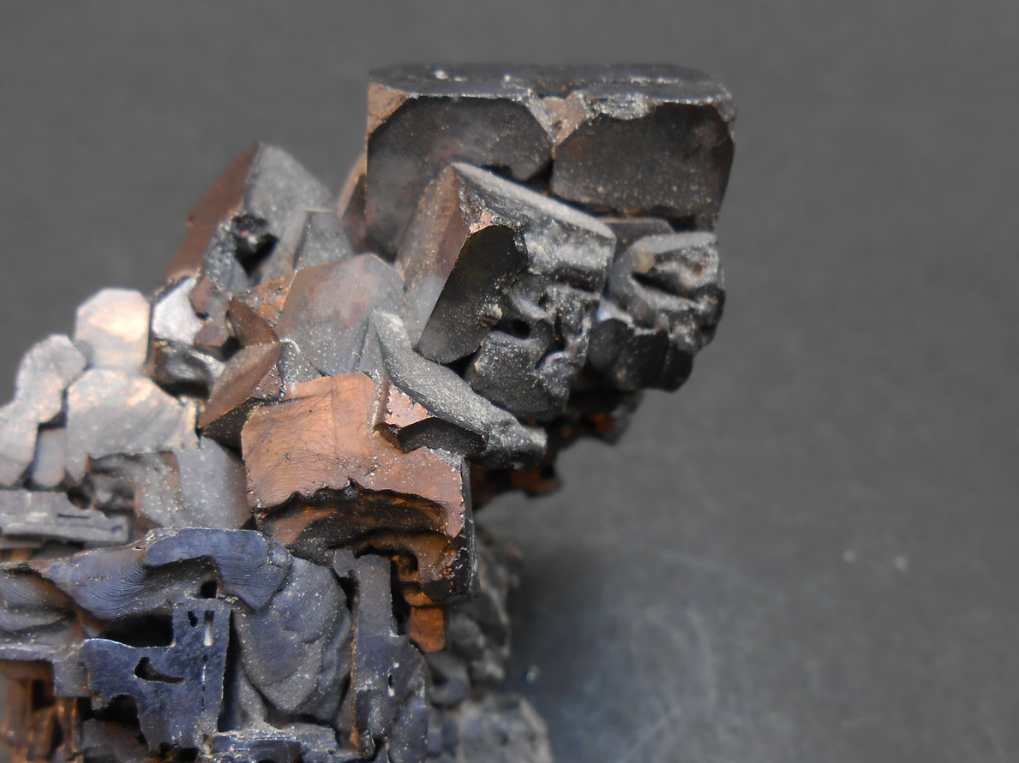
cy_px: 479
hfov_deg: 51.9
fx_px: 1030
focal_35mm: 35
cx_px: 360
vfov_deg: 40.4
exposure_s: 1/30
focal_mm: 4.6
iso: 80
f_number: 3.5
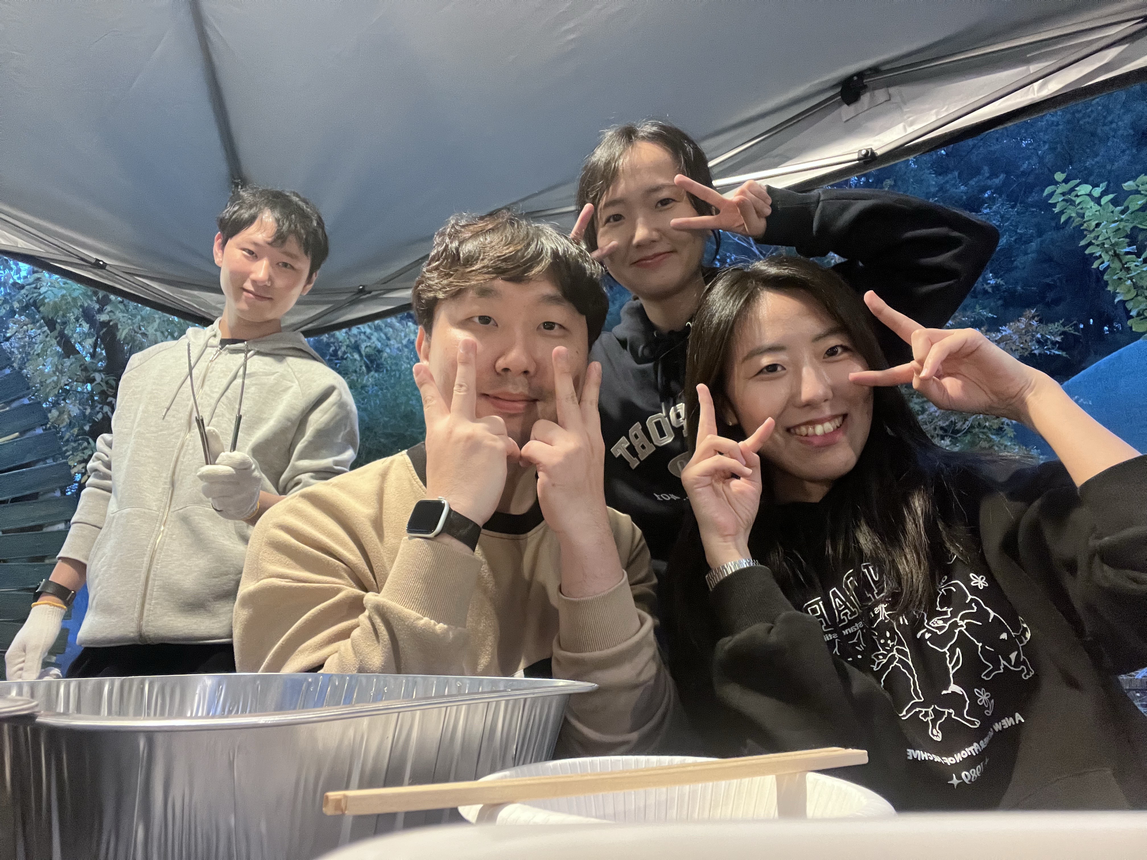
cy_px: 430
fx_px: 762
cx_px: 574
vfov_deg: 58.9
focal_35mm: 23
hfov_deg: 73.9
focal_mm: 2.71
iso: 640
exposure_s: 1/17
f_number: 2.2
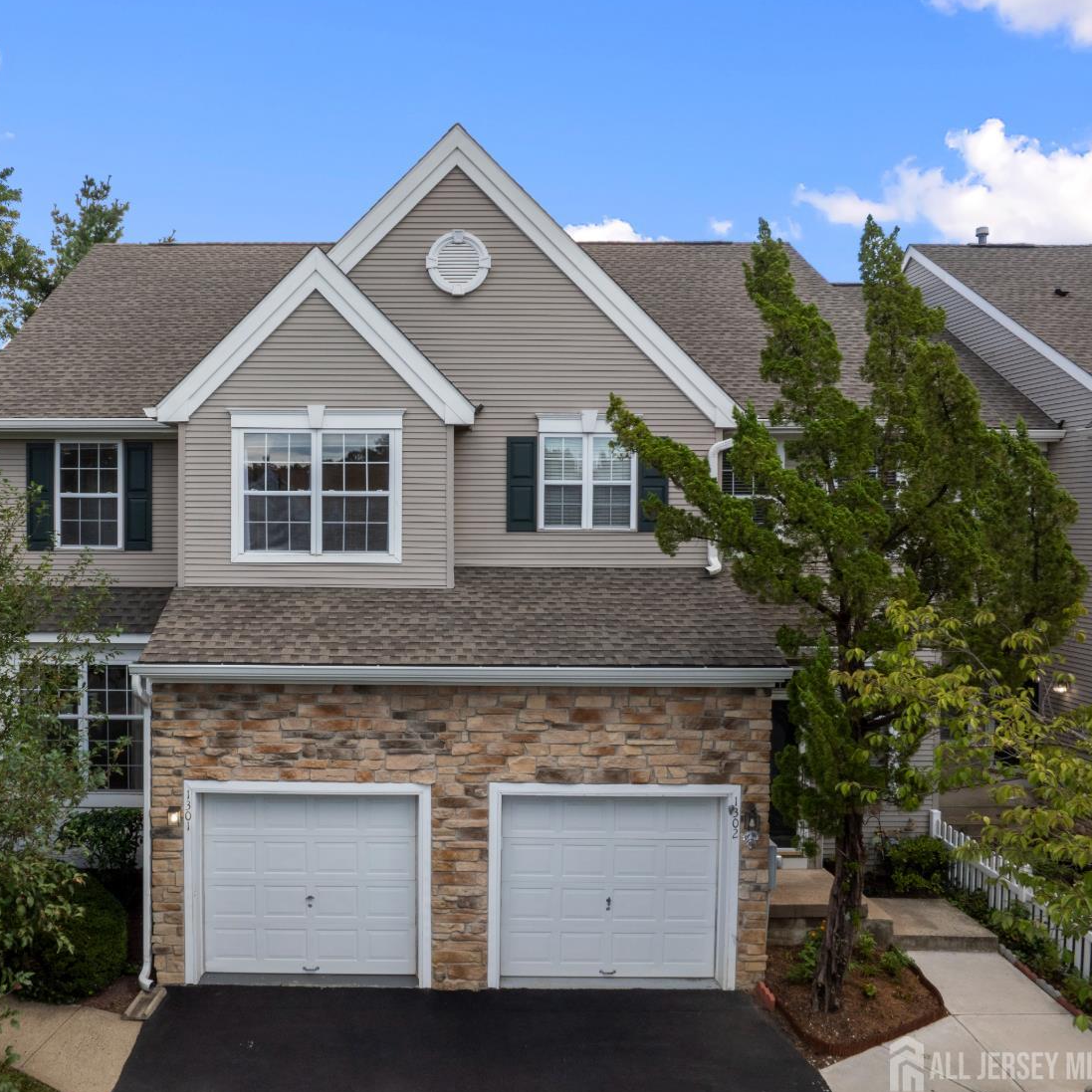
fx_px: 1035
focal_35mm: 29
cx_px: 389
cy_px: 550
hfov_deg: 54.8
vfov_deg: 55.6
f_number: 11
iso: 110
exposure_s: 1/15
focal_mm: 12.29
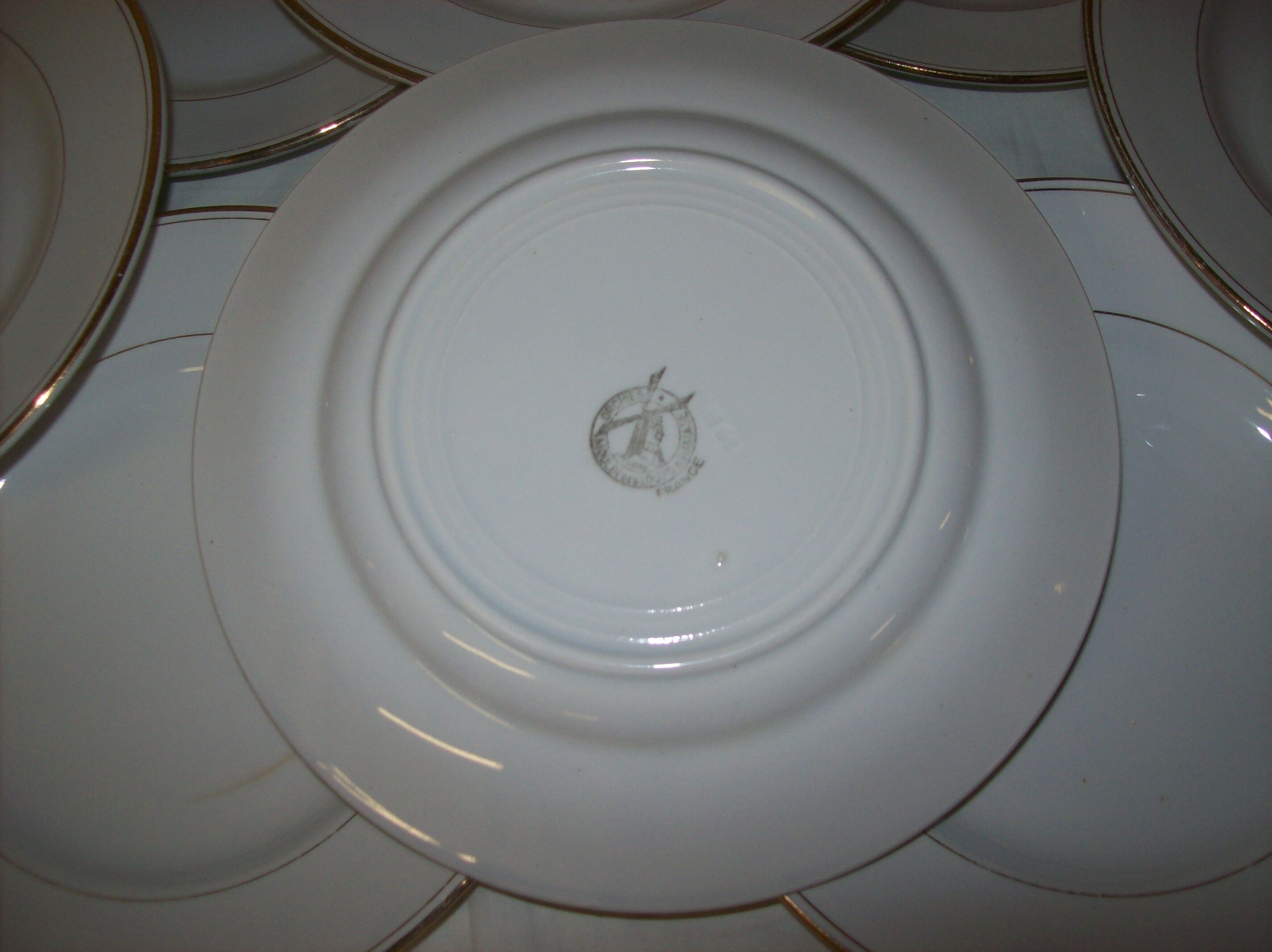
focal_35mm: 36
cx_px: 636
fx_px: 1322
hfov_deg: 51.4
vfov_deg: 39.6
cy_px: 476
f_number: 2.7
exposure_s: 1/64
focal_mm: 6
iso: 80
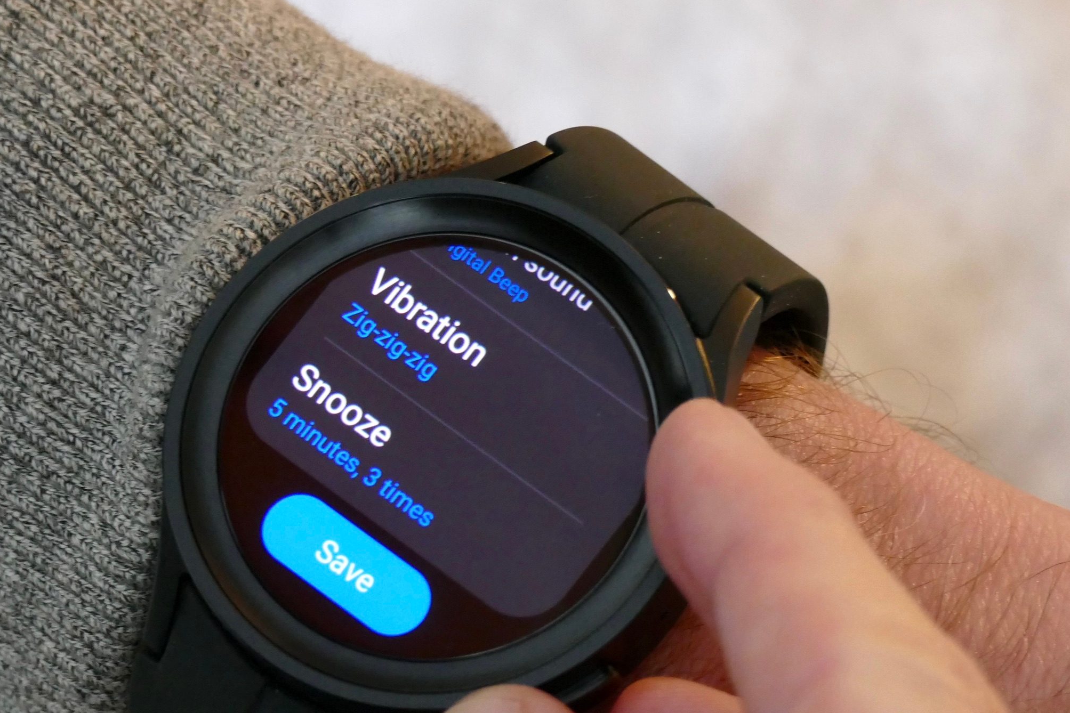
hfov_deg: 7.7
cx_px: 423
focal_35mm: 269
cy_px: 453
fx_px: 7995
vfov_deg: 5.1
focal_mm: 65.81
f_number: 5
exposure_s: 1/25
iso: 1600
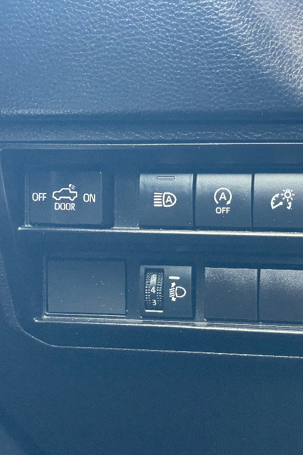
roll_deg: +1.2
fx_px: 922
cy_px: 228
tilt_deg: -8.2
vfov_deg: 27.7
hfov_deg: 18.4
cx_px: 259
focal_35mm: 73
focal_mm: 6
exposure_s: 1/60
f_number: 2
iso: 500
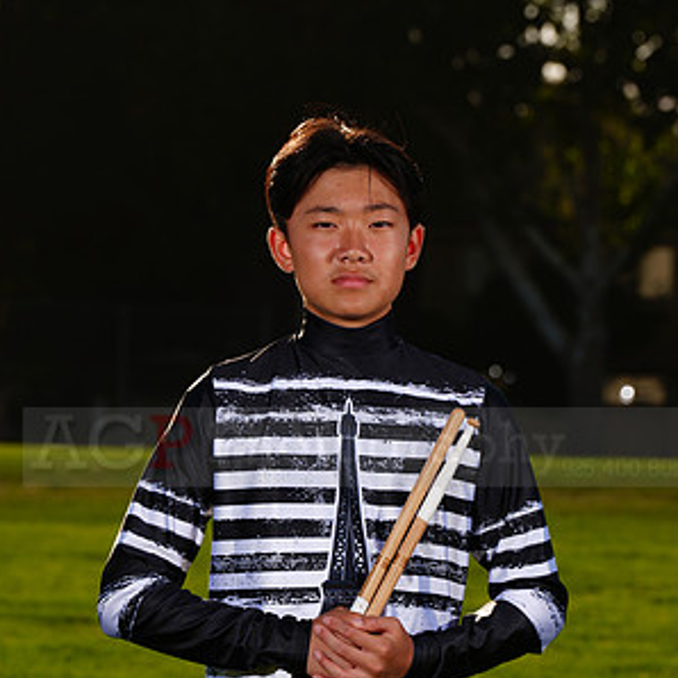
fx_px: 5695
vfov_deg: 6.8
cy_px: 432
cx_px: 339
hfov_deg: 6.8
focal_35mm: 257
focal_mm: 200
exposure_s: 1/250
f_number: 11
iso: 125
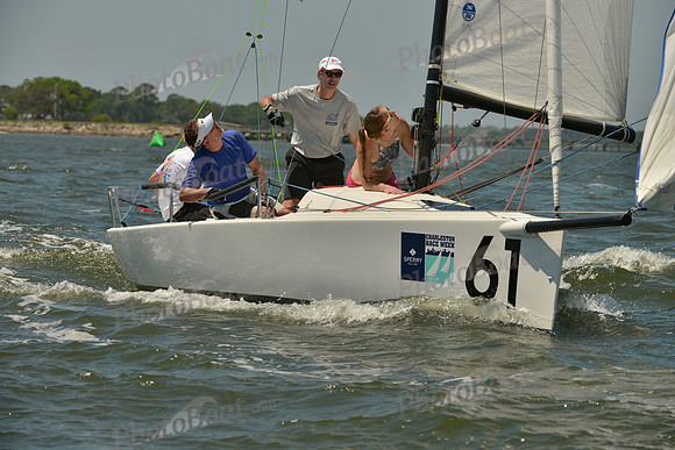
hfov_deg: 10.3
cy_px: 225
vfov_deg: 6.9
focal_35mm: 200
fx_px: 3751
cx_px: 338
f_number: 10
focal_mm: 200
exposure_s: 1/1250
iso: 280
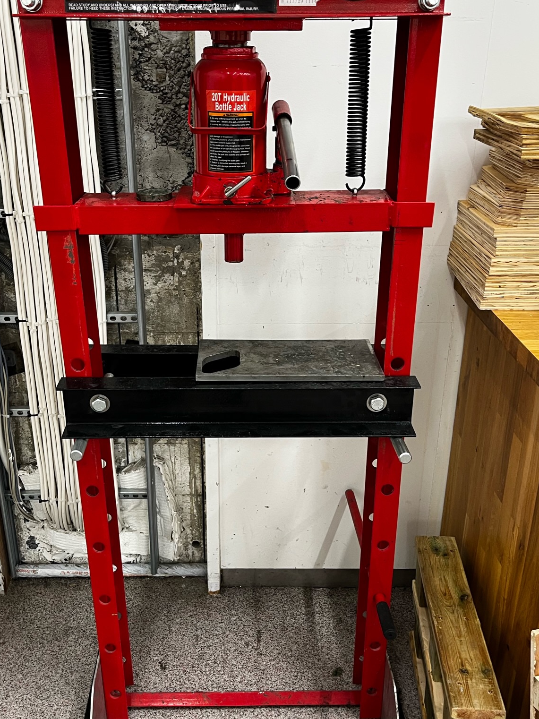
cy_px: 362
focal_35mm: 35
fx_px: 727
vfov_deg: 52.6
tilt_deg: -23.7
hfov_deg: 40.6
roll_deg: +0.5
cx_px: 243
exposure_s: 1/50
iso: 100
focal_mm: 5.1
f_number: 1.6
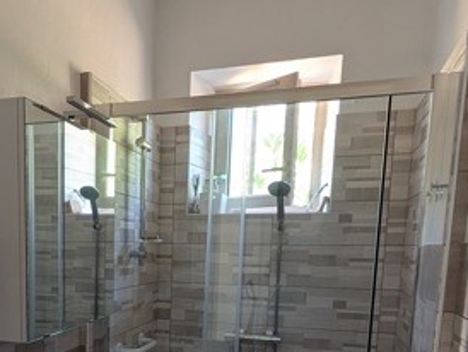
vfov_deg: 38.0
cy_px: 318
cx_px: 120
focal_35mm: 35
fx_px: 474
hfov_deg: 50.5
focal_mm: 2.02
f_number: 1.7
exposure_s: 1/36.7
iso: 152
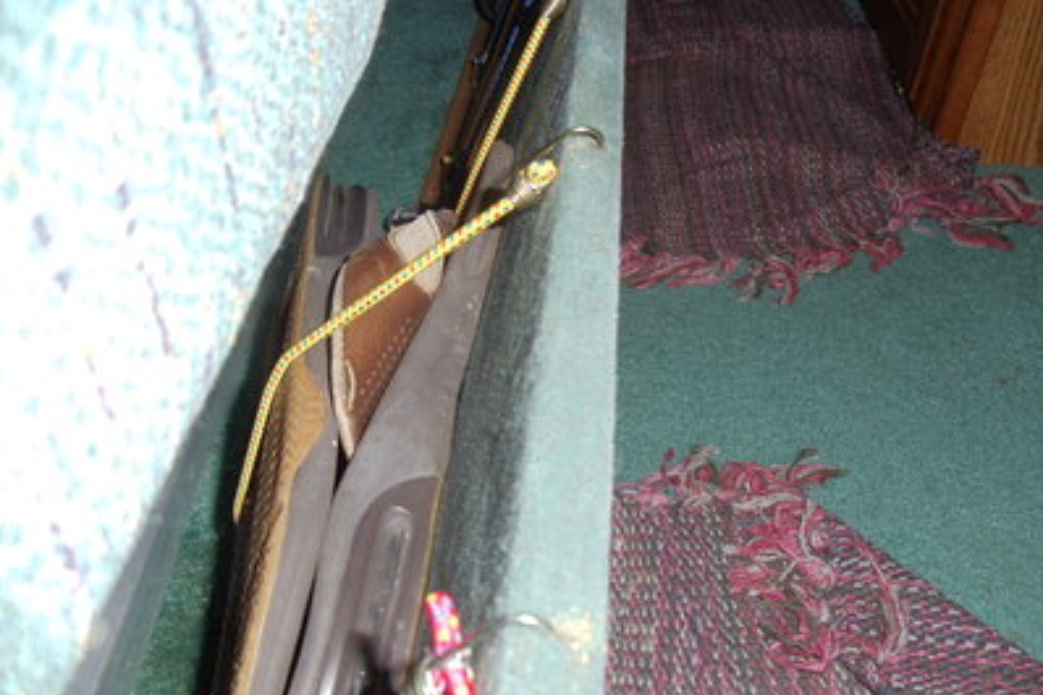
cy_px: 351
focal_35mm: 46
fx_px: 1332
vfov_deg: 29.2
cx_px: 522
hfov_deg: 42.8
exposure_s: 1/8
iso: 80
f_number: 3.5
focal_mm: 6
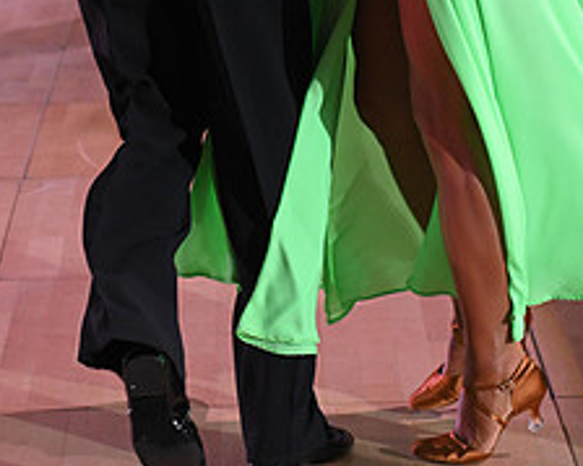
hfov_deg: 9.2
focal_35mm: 209
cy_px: -154
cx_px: 199
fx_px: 3605
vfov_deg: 7.3
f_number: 5.6
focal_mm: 86
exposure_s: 1/200
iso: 1600
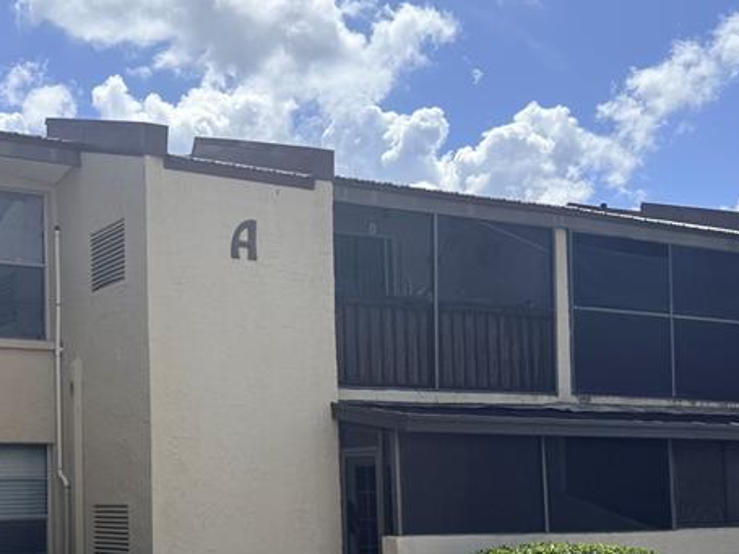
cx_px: 127
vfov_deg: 26.7
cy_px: 413
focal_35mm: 54
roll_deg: +0.1
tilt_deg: +4.5
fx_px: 1153
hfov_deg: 34.3
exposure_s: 1/6711
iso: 80
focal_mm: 6.76
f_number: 1.78
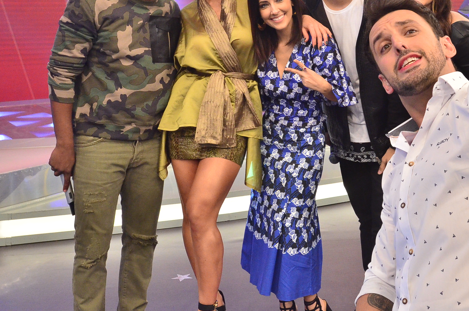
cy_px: 89
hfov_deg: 35.5
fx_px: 715
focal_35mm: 55
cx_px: 349
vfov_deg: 24.3
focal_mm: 24
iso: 1600
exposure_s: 1/250
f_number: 7.1
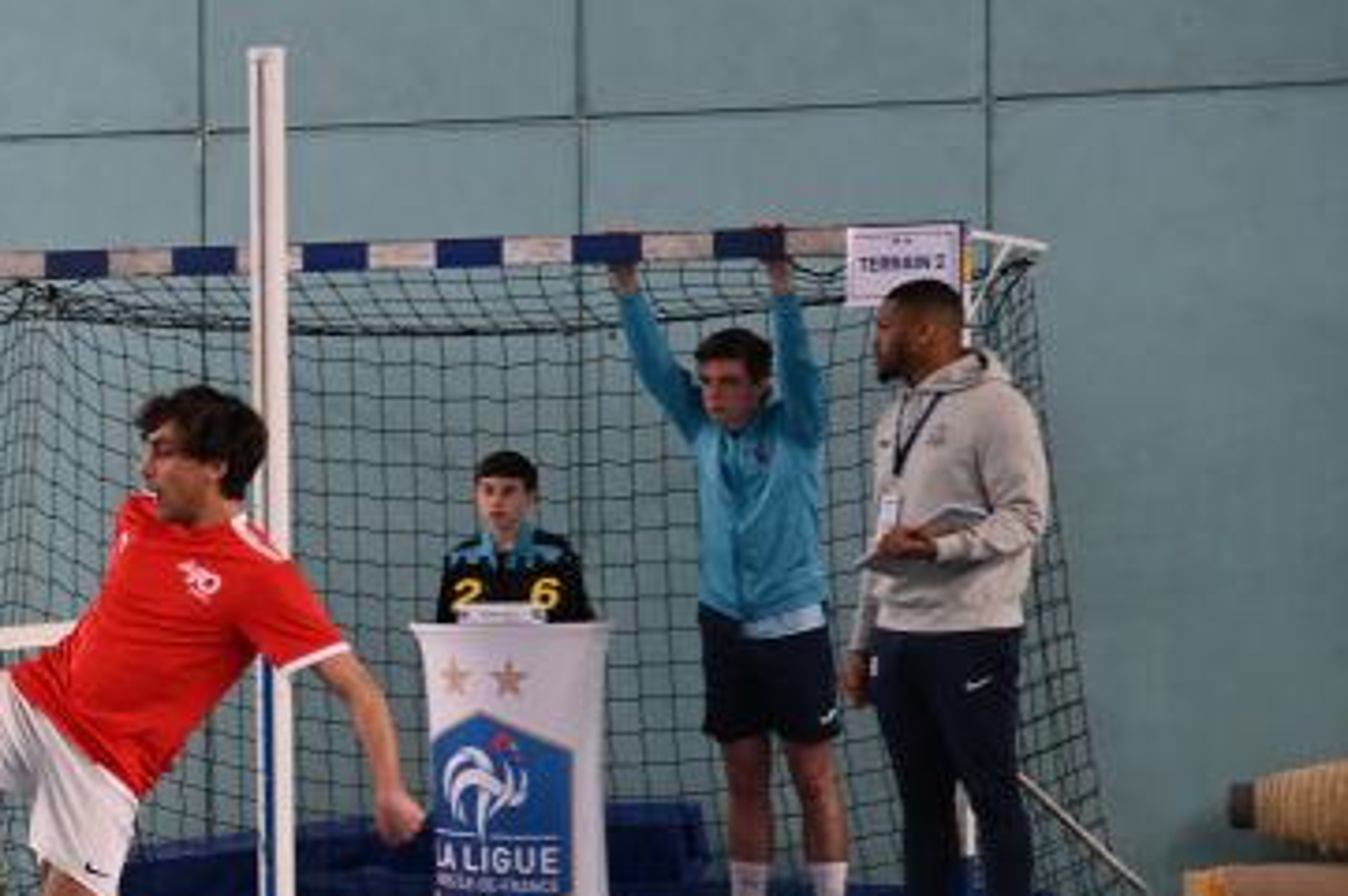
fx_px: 5798
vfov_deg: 8.8
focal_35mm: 155
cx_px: -78
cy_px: 571
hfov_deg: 13.0
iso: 400
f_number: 2.8
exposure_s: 1/160
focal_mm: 70
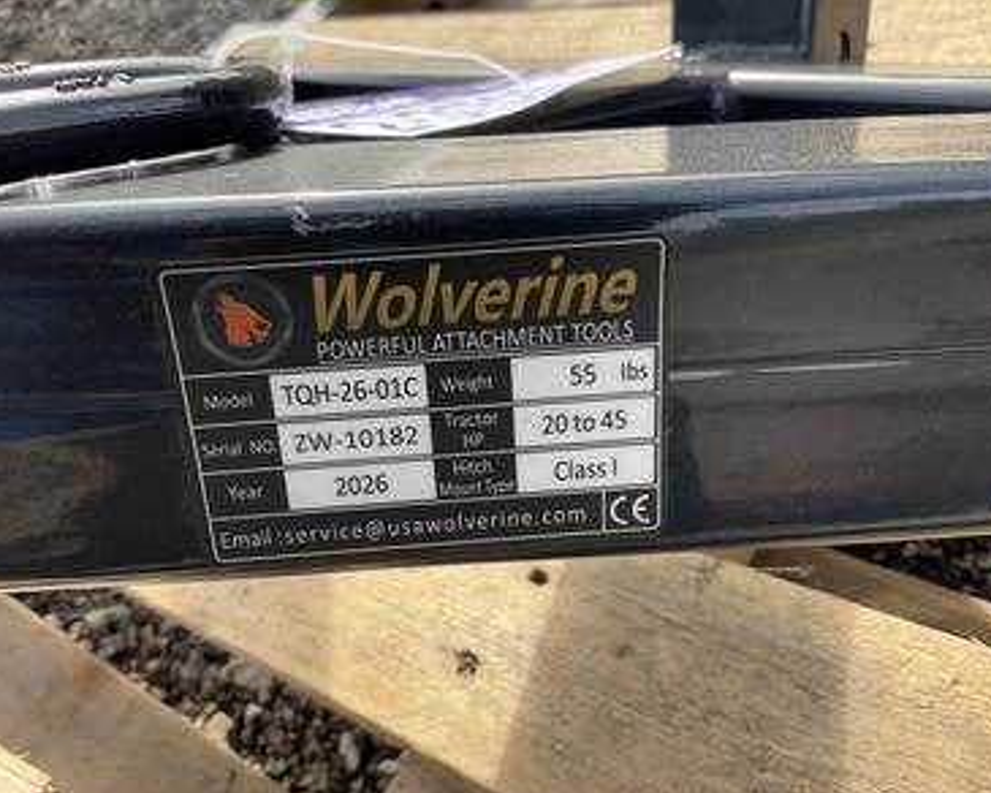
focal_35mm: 31
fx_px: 909
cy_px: 405
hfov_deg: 57.2
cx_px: 486
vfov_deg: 47.1
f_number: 1.8
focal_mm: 3
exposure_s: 1/454
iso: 25
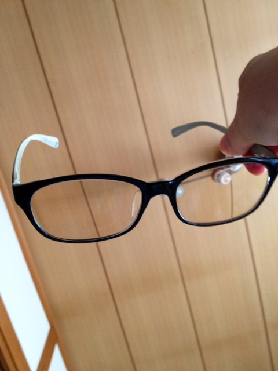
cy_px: 186
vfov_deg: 52.6
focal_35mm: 35
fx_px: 375
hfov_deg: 40.7
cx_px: 139
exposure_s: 1/20
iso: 160
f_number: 2.4
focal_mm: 4.28
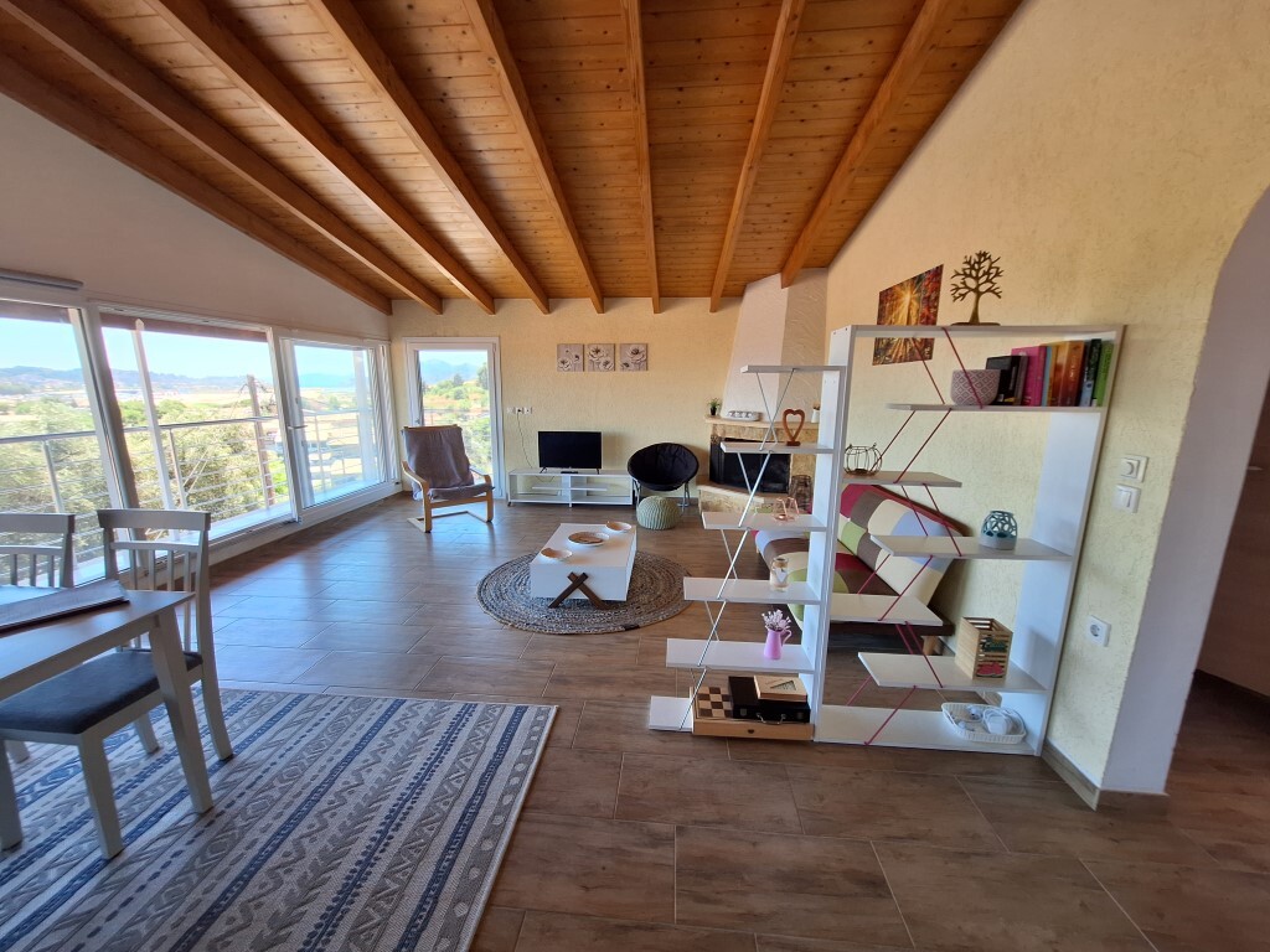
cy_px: 476
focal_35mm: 13
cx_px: 635
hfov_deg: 106.2
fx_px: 477
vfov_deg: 89.9
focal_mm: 1.74
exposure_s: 1/120
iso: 64
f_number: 2.2
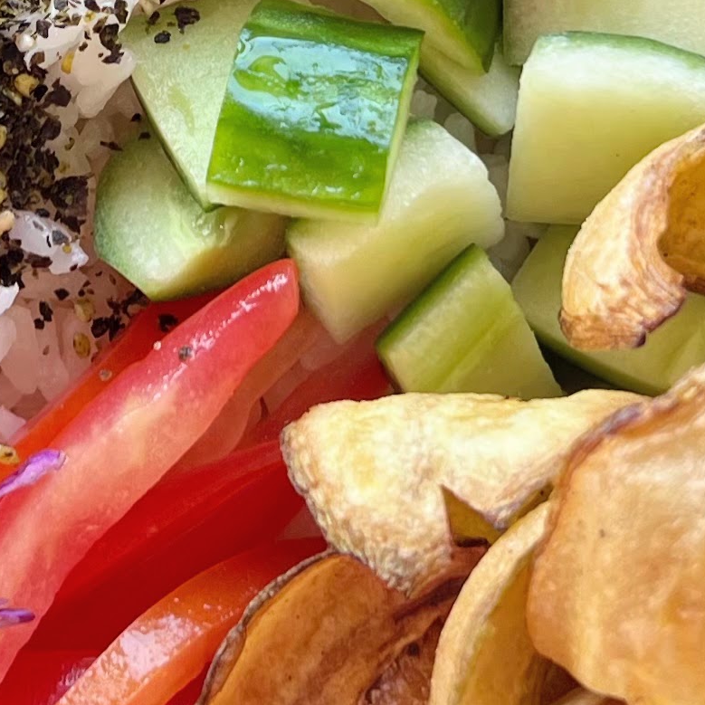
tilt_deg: -80.5
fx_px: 2742
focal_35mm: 119
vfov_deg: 14.2
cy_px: -140
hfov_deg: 14.5
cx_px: 118
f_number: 1.5
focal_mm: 5.7
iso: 32
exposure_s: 1/129
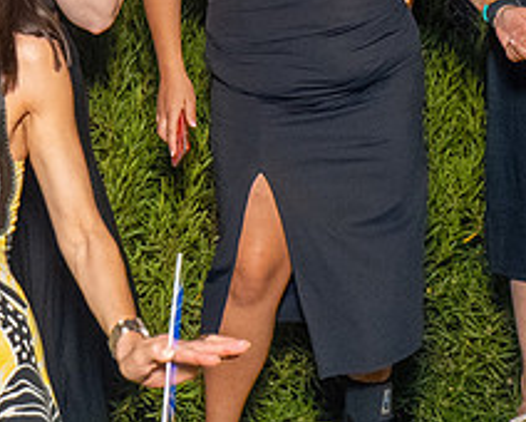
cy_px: -56
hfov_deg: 24.4
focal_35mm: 77
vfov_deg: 19.0
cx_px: 114
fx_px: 1200
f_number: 4
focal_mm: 30
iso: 3200
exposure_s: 1/80
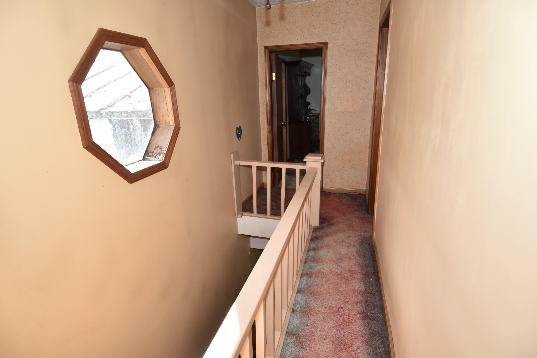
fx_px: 268
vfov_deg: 67.4
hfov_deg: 90.0
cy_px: 179
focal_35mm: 18
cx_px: 268
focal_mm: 12
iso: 320
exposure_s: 1/200
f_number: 5
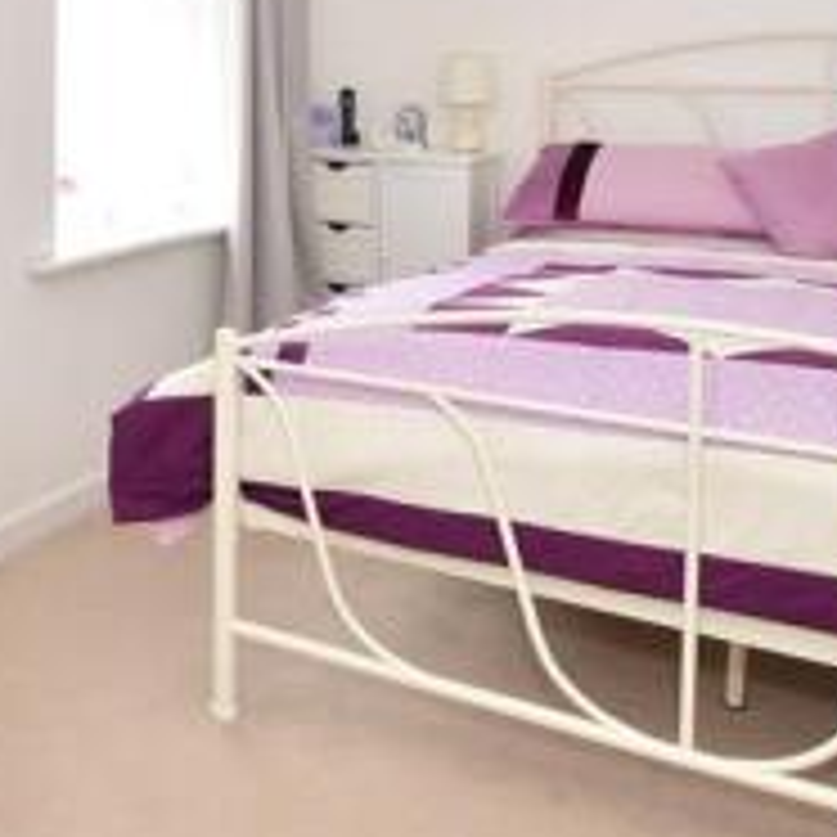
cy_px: 52
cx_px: 4
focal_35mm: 45
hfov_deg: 34.3
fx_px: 1231
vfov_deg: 34.9
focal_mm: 10
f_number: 9
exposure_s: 1/60
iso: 500
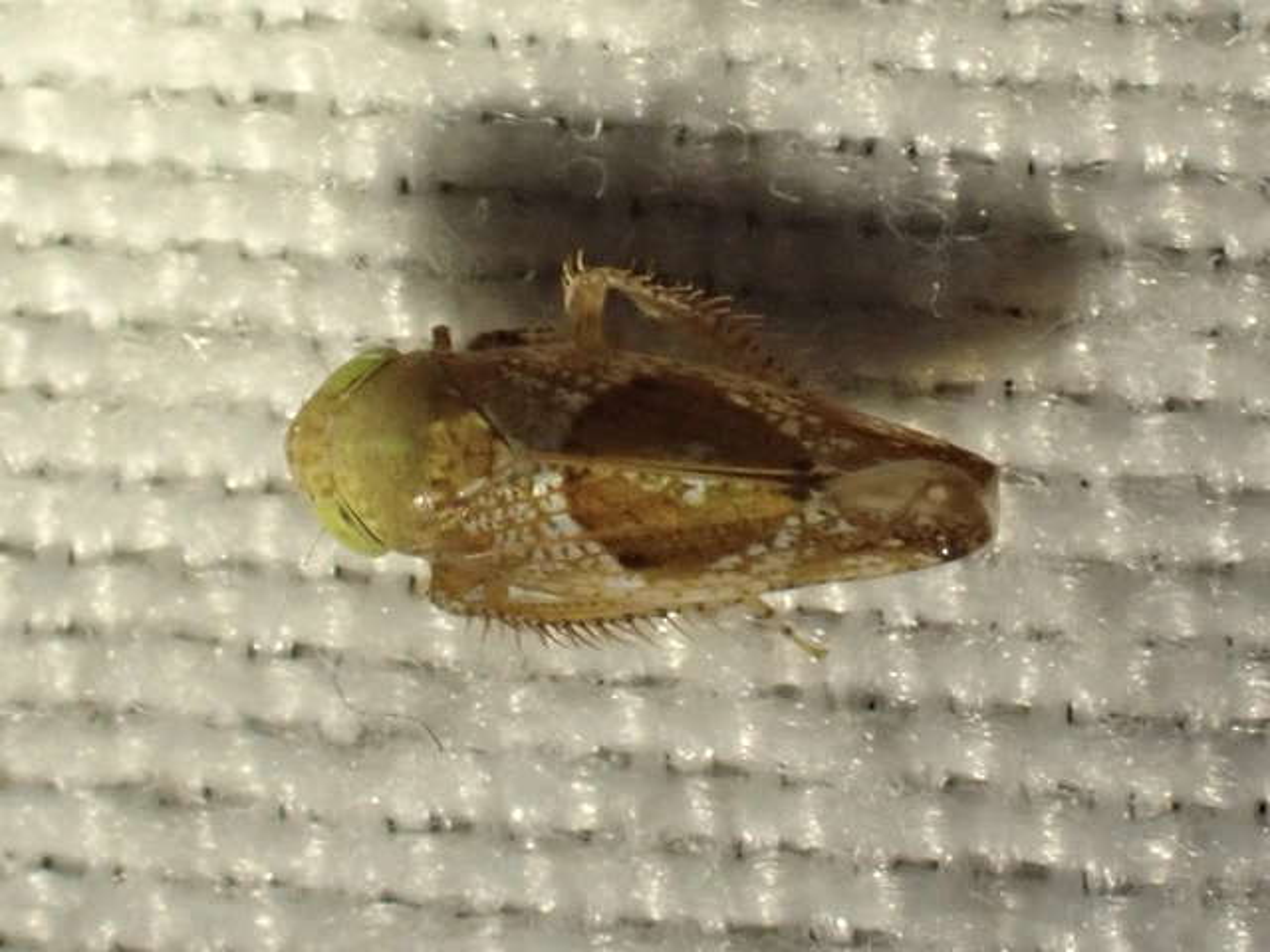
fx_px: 3669
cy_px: 476
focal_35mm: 100
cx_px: 635
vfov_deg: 14.8
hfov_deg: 19.6
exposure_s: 1/400
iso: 400
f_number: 18
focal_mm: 18
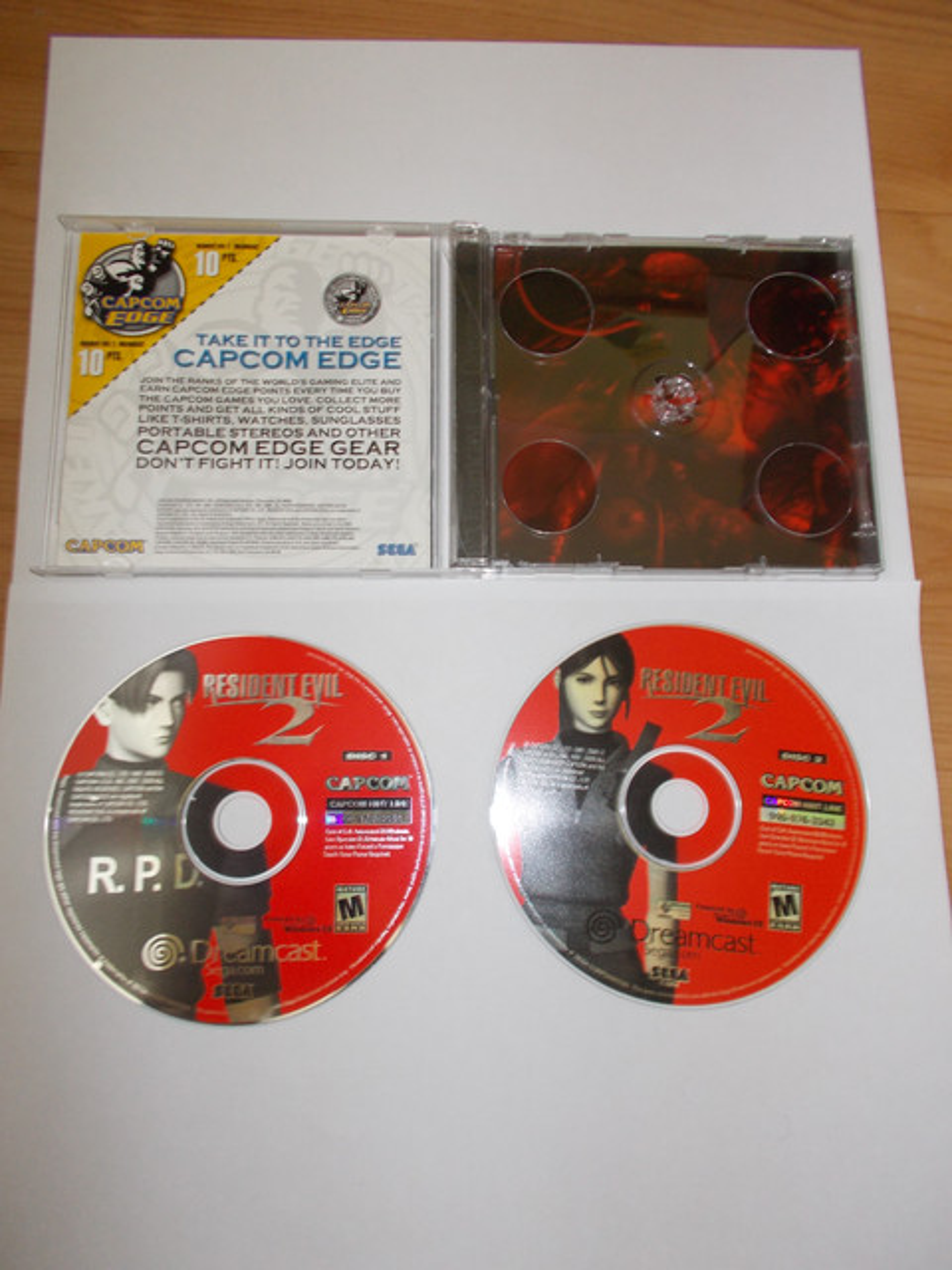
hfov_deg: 53.1
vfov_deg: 67.3
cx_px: 476
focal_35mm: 26
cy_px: 635
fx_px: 953
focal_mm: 4.6
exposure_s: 1/25
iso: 200
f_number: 3.2
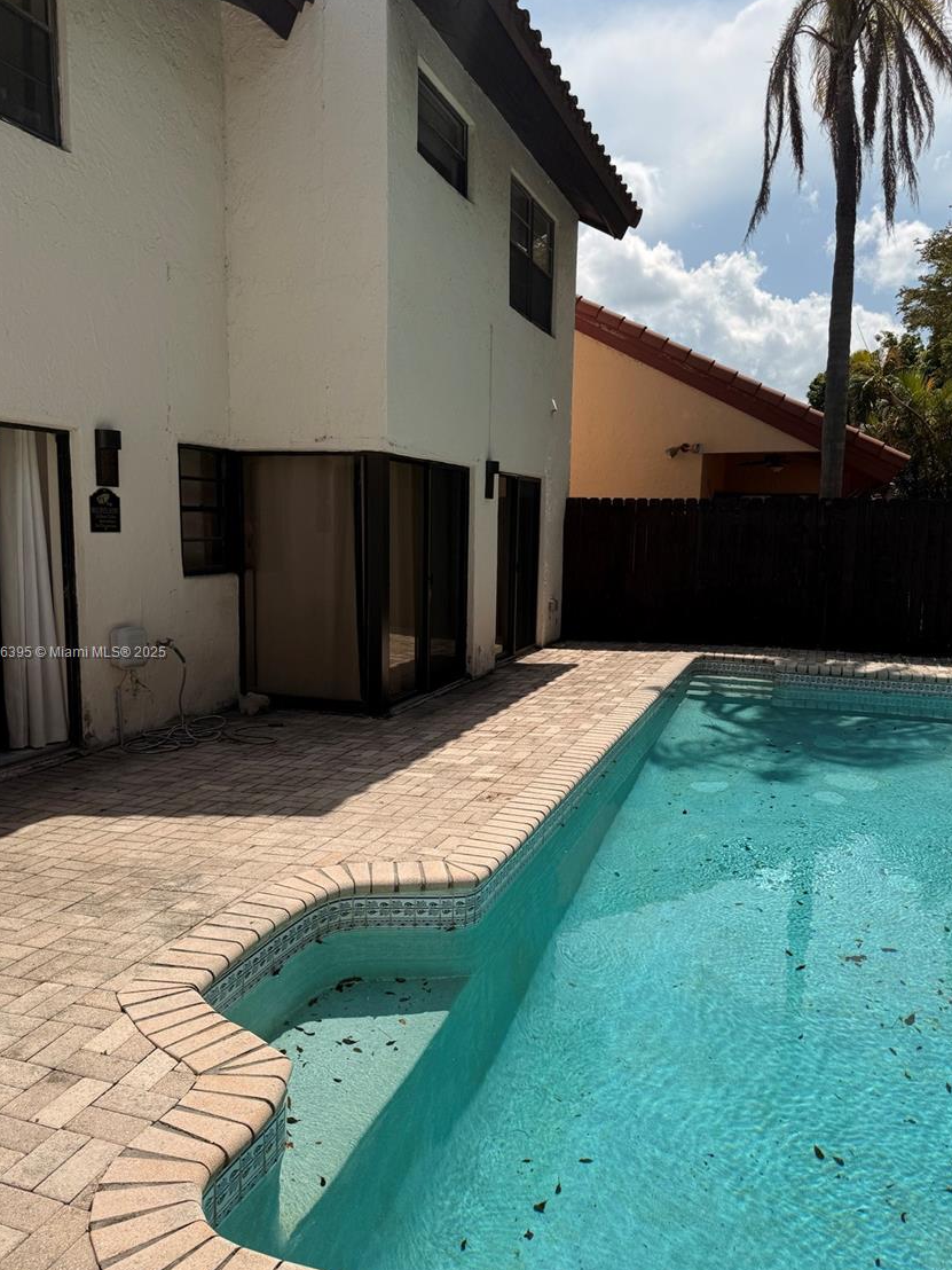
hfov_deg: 53.1
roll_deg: -0.6
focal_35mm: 26
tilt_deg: -5.5
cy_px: 653
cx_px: 472
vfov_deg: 67.3
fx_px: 953
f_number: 1.78
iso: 80
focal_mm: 6.76
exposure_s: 1/8130
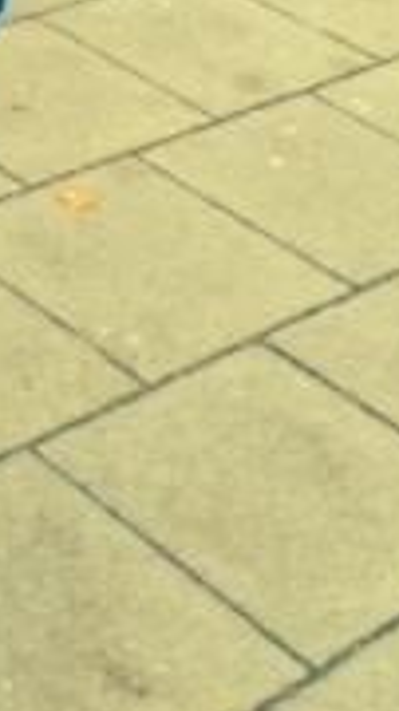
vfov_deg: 16.9
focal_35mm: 116
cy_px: -336
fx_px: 2186
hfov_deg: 10.1
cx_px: -178
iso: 250
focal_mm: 4.12
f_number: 2.2
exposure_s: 1/30
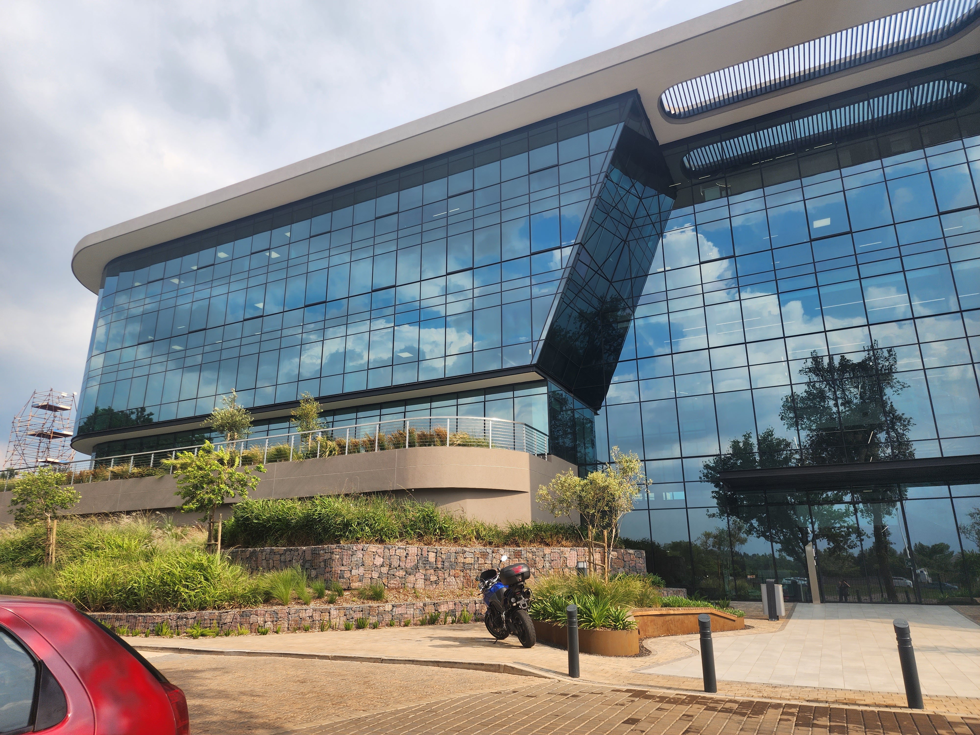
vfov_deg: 58.9
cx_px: 490
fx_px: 651
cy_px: 368
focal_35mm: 23
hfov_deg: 73.9
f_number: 1.8
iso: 12
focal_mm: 6.4
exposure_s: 1/801
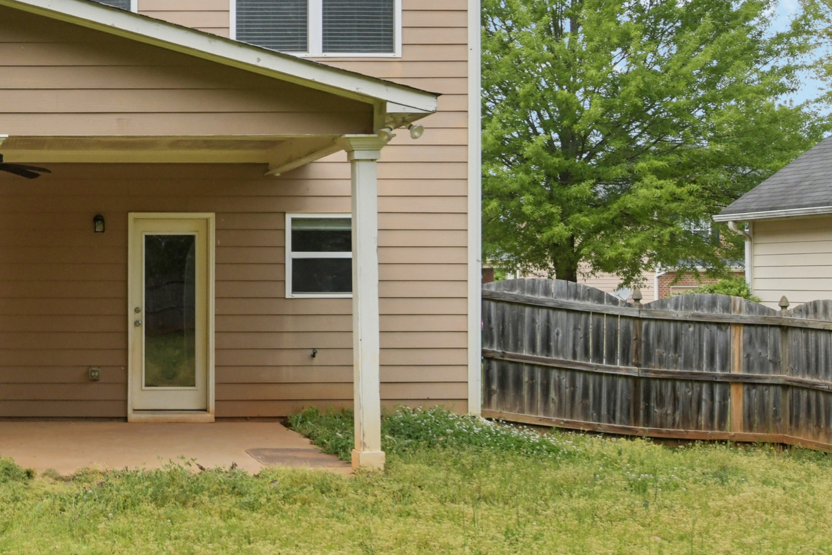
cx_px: -30
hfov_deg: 34.2
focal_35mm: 52
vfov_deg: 25.2
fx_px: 1202
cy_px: 54
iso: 400
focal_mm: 21
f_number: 8
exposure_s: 1/800
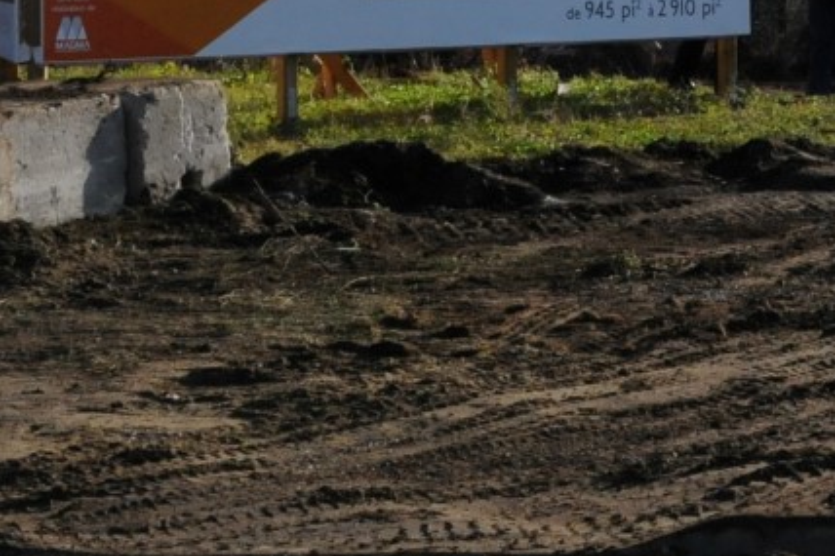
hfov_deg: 13.1
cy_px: -78
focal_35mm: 148
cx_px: 1272
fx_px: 3431
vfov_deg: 9.2
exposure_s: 1/800
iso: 1000
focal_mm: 26
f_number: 14
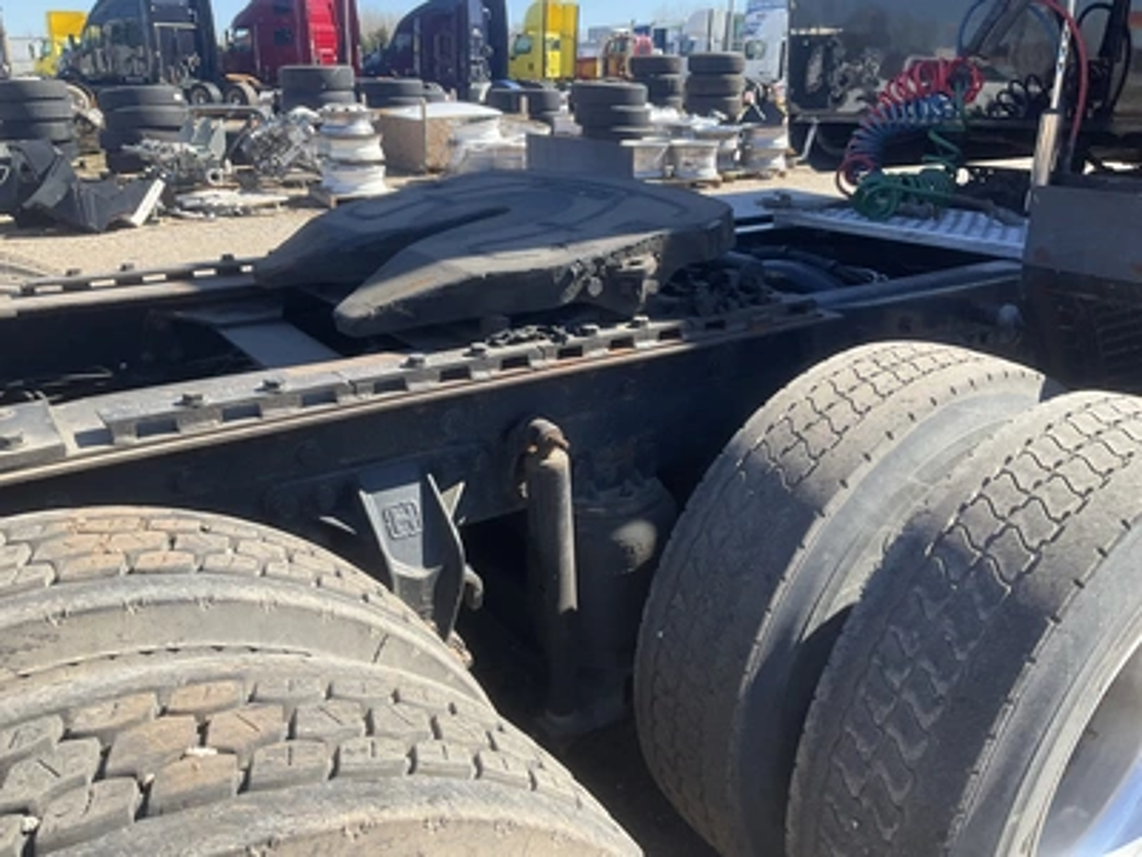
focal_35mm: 29
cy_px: 428
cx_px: 571
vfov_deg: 48.2
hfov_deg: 61.7
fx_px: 957
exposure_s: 1/551
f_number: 1.8
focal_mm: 3
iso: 25
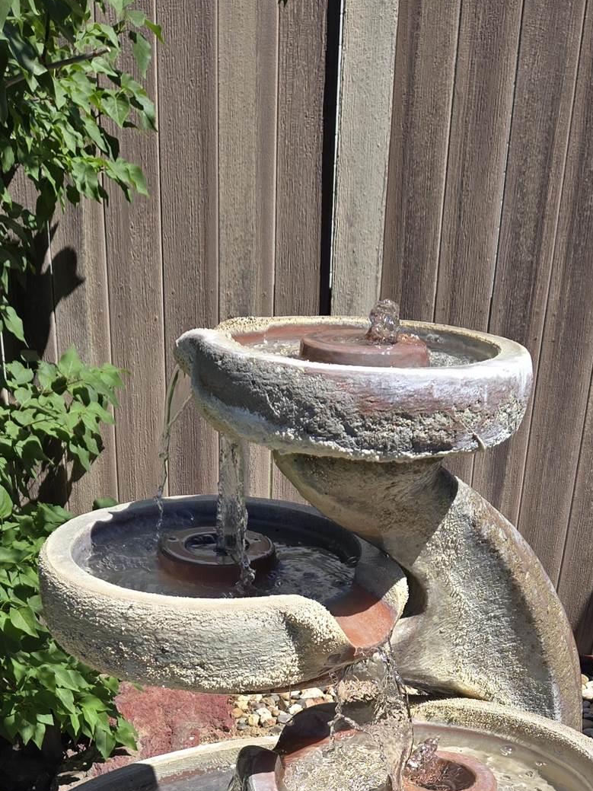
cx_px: 341
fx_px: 1165
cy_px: 824
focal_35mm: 51
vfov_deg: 33.6
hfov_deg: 28.5
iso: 25
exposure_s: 1/1686
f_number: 1.8
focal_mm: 5.4
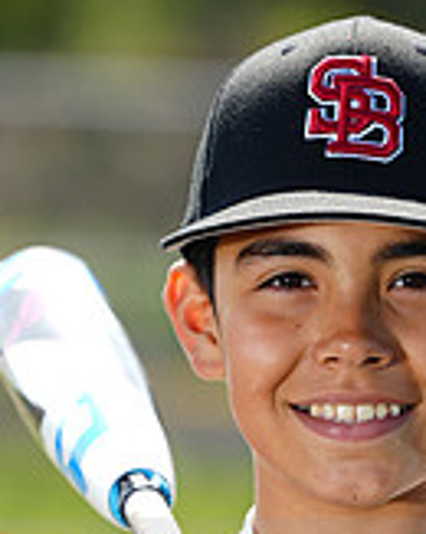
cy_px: 563
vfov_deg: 2.9
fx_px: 10579
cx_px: 297
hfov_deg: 2.3
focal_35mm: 670
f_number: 4.5
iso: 64
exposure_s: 1/250
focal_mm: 200
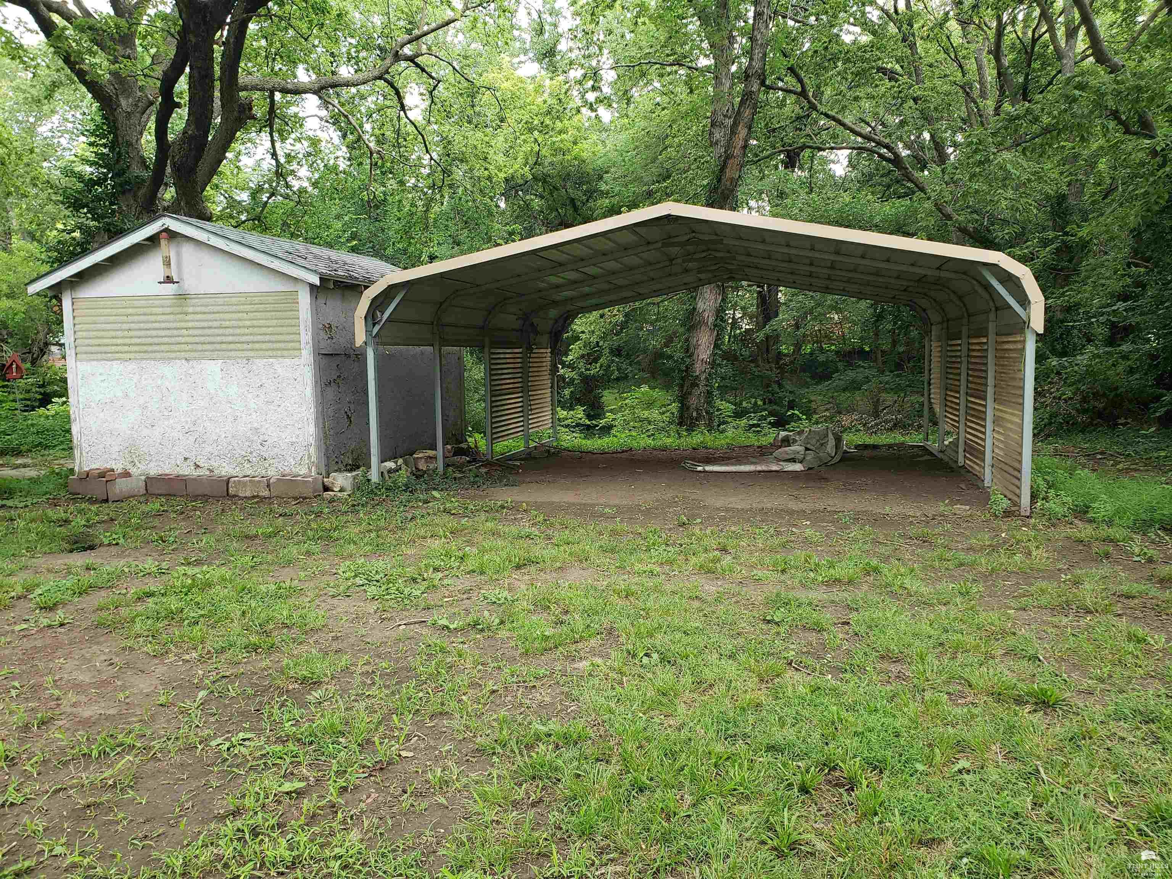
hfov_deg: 67.3
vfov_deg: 53.1
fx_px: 880
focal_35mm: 26
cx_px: 586
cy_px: 440
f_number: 2.4
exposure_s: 1/60
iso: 160
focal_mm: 4.3
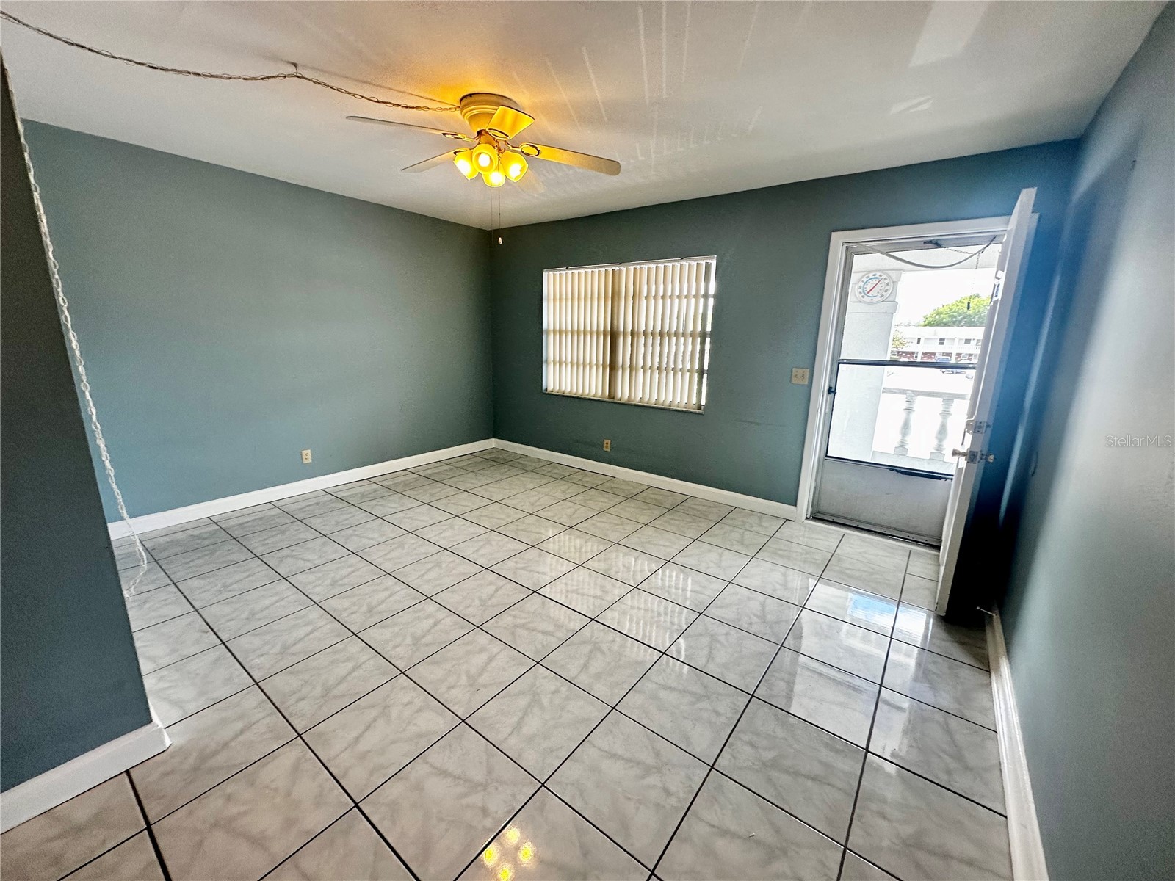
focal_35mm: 14
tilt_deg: -12.0
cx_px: 588
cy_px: 440
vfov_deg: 85.7
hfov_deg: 102.1
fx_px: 475
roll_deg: -0.8
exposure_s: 1/120
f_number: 2.2
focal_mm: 2.22
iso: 100
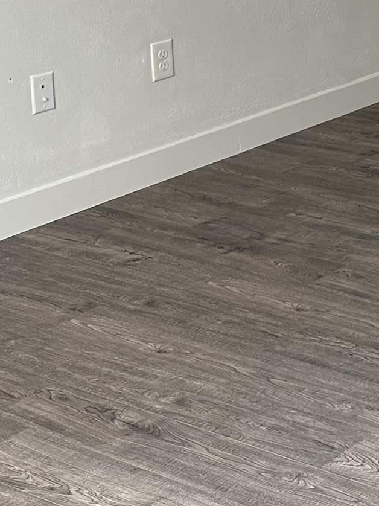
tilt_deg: -7.0
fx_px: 1285
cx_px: 767
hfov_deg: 14.0
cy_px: -115
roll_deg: -0.5
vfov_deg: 20.7
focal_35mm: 88
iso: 100
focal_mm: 6.86
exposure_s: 1/120
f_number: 1.78
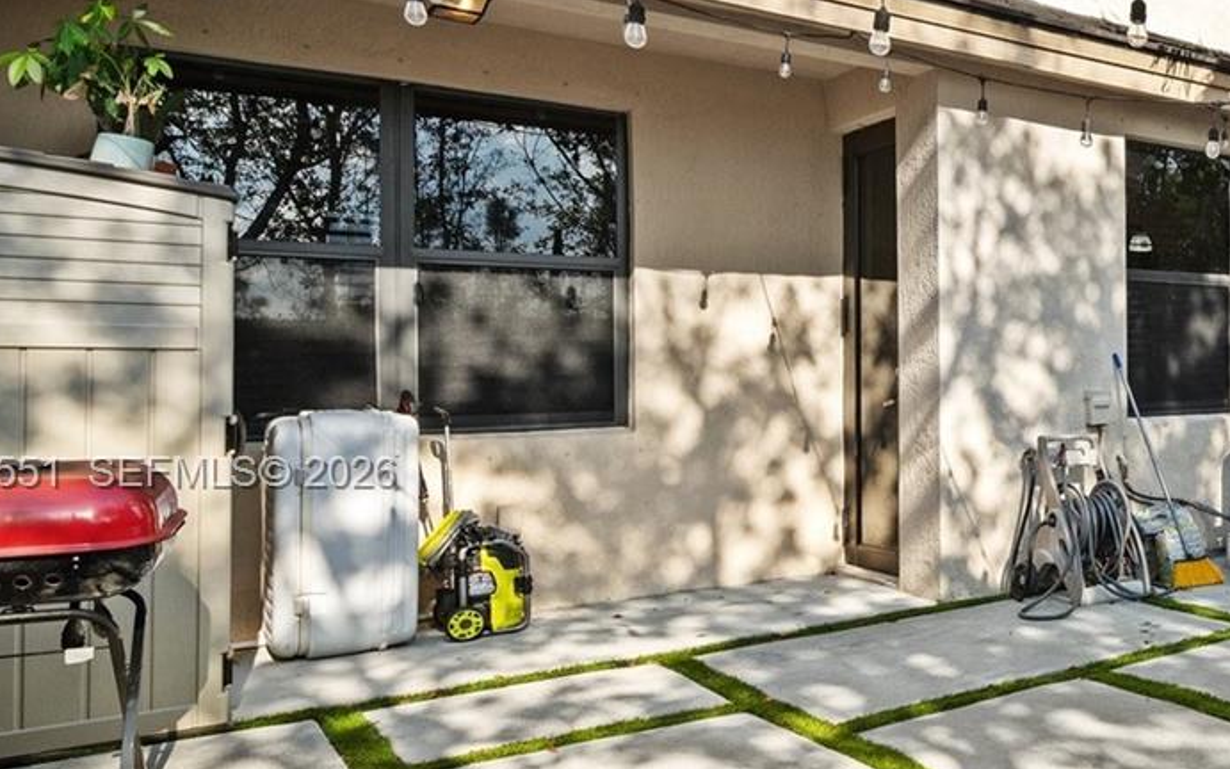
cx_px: 1266
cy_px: 476
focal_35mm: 33
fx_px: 1106
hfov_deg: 47.0
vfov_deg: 38.1
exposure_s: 1/250
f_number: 8
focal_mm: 14
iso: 200
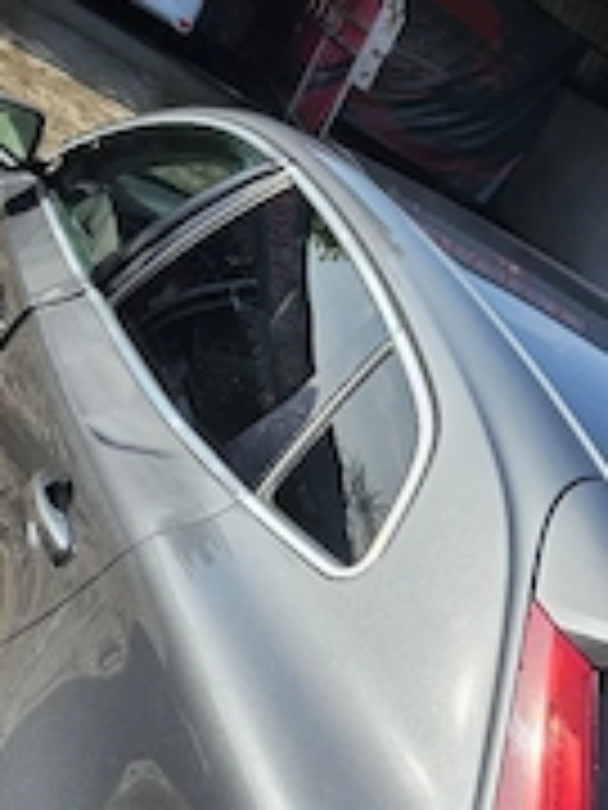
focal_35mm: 51
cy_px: 675
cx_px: 432
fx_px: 1194
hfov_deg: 28.3
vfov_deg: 35.9
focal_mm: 6.3
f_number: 1.7
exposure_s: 1/625
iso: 10
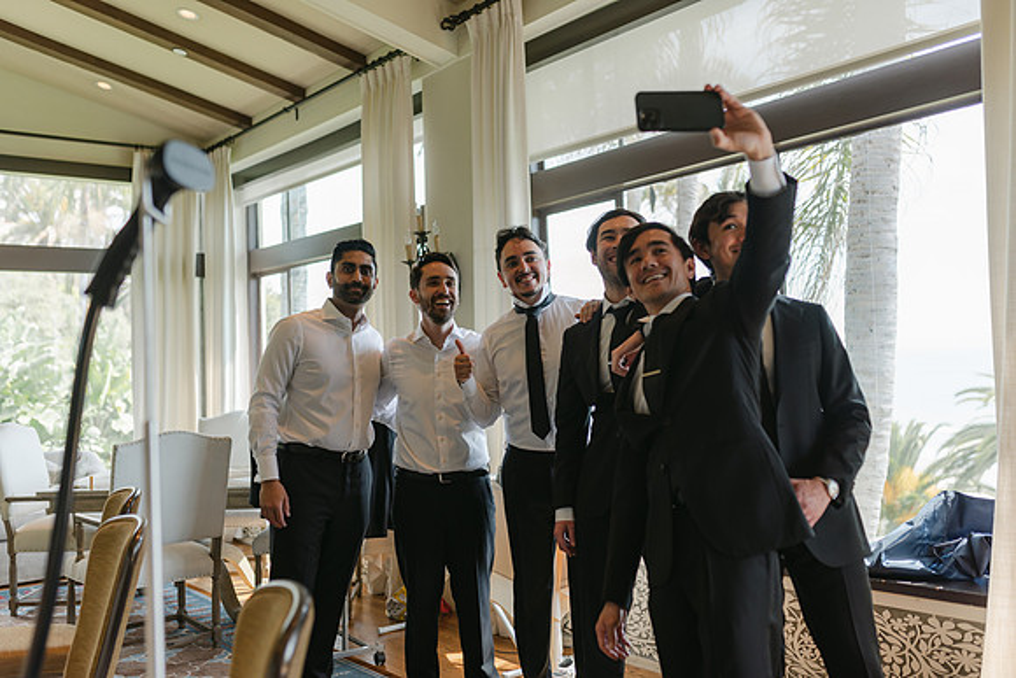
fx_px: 988
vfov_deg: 37.9
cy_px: 339
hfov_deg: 54.4
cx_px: 508
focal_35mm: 35
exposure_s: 1/500
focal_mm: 35
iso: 100
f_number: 2
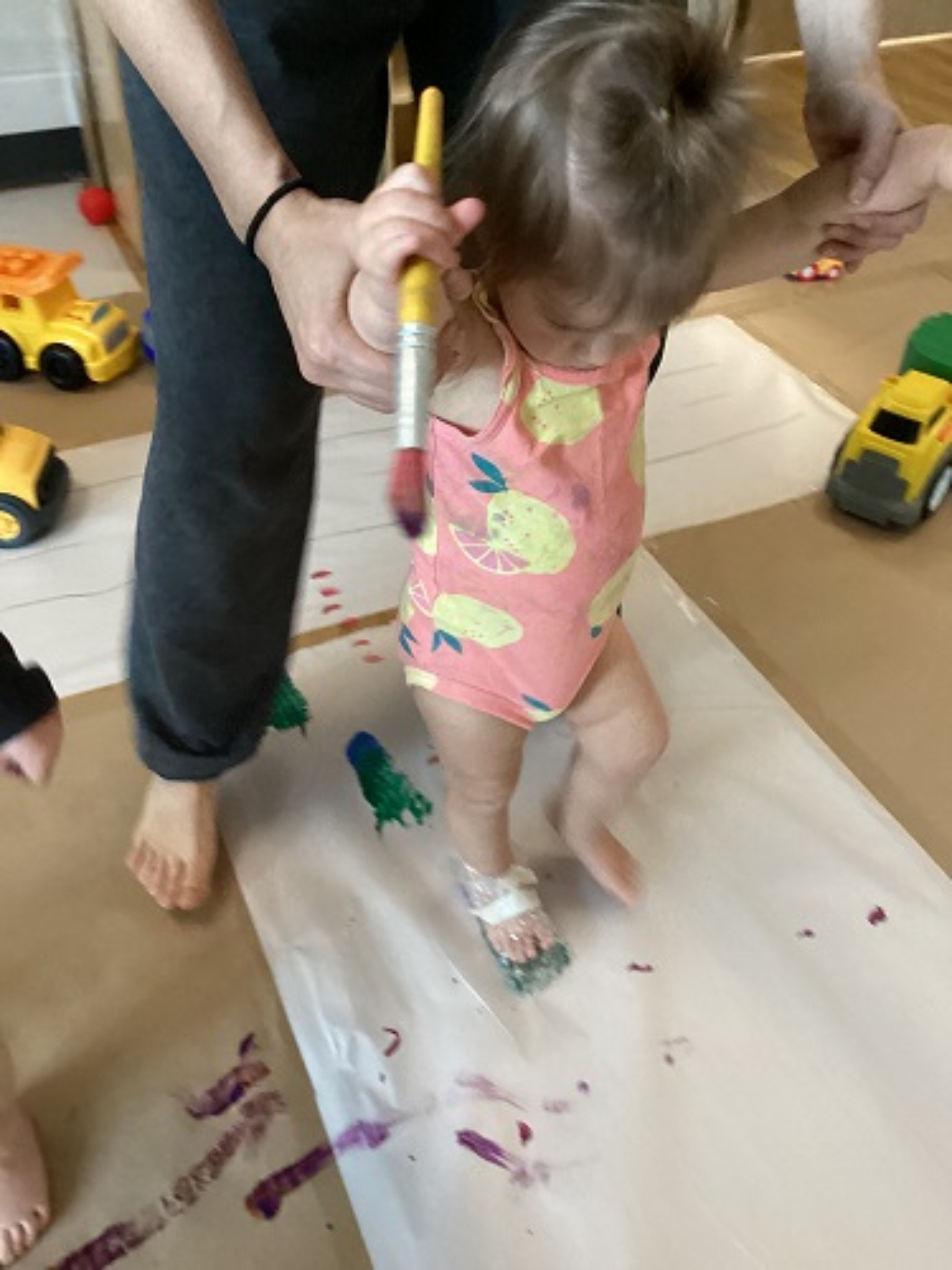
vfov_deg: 58.4
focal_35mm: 31
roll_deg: -0.6
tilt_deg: -43.9
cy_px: 635
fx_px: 1137
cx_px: 476
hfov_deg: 45.4
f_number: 2.4
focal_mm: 3.3
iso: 320
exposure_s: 1/40
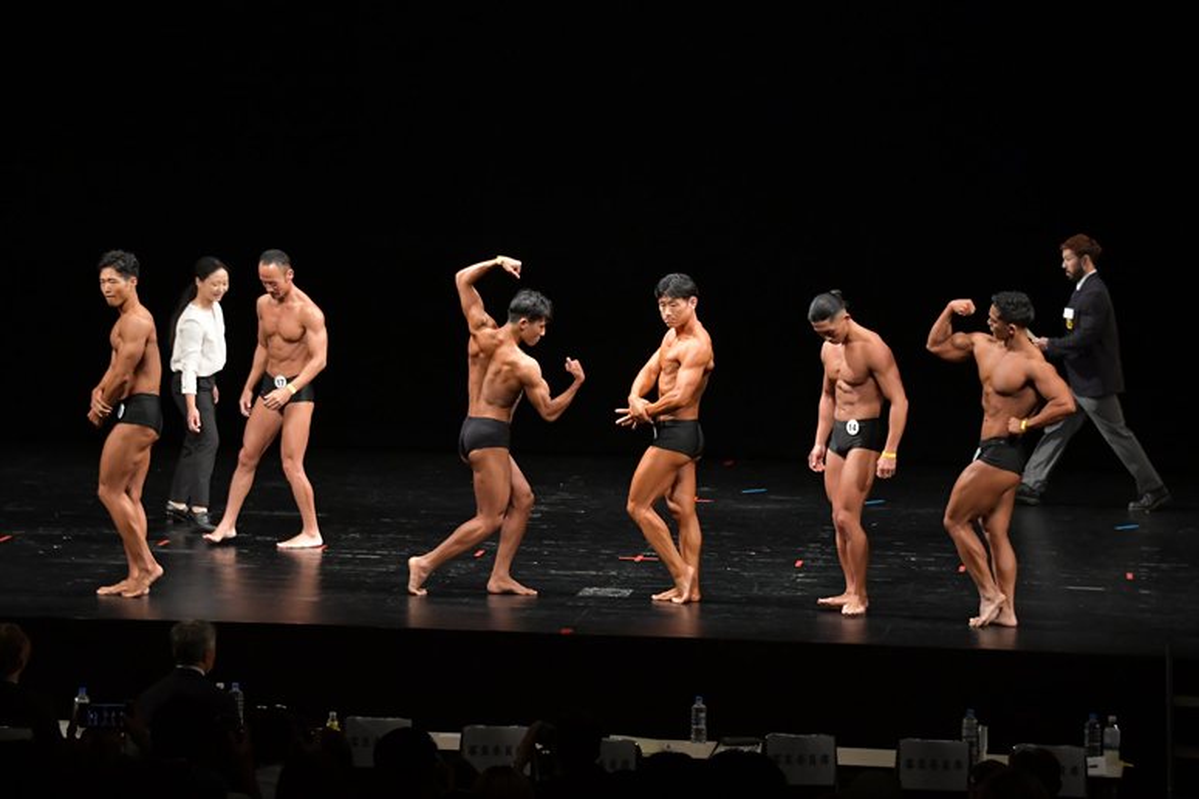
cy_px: 400
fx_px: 4095
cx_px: 600
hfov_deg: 16.7
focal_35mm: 123
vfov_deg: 11.1
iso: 3200
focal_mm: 82
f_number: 5.6
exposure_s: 1/400
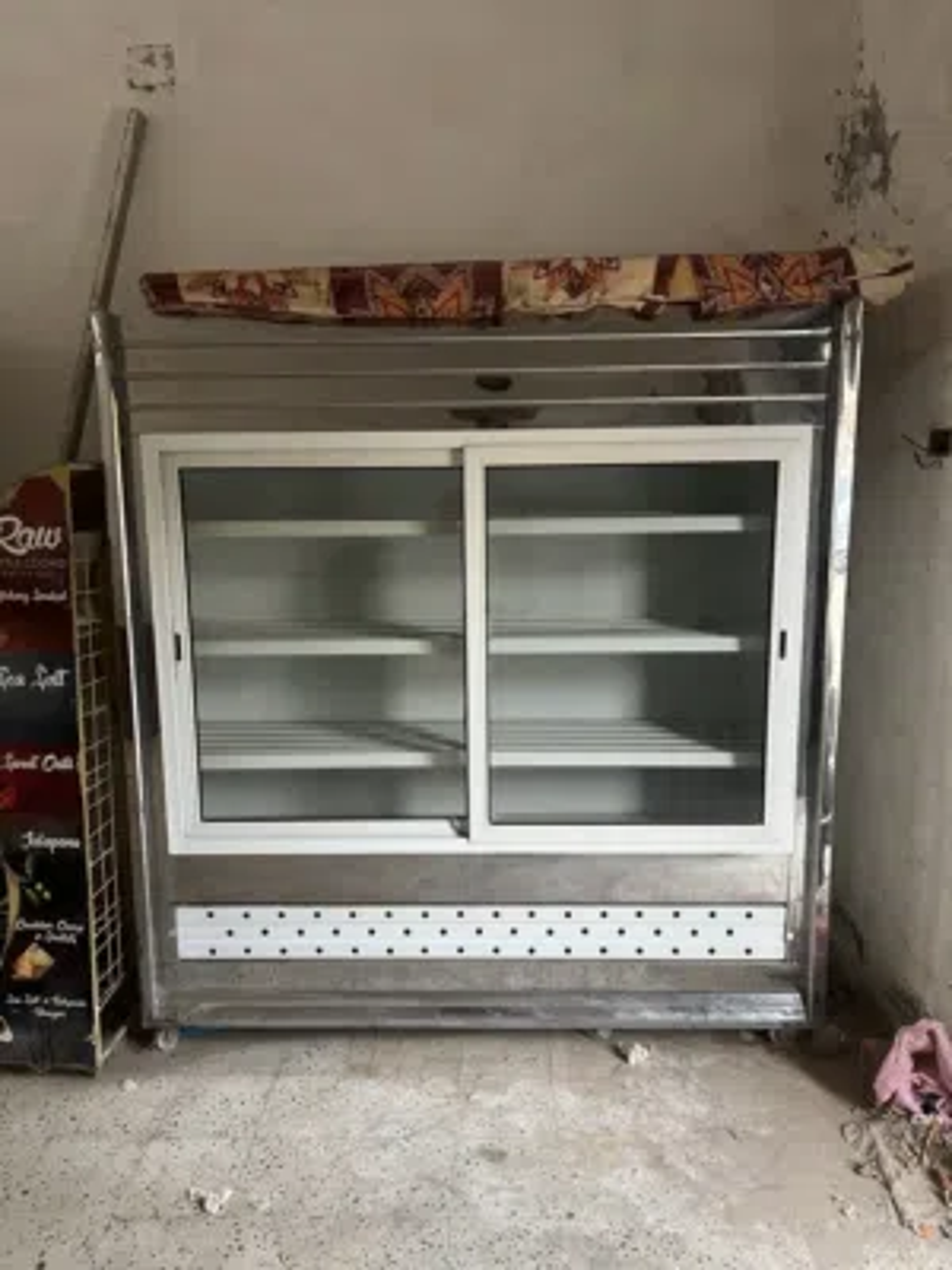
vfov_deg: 67.3
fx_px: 953
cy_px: 635
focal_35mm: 26
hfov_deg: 53.1
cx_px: 476
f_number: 1.5
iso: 500
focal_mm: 5.7
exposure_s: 1/60
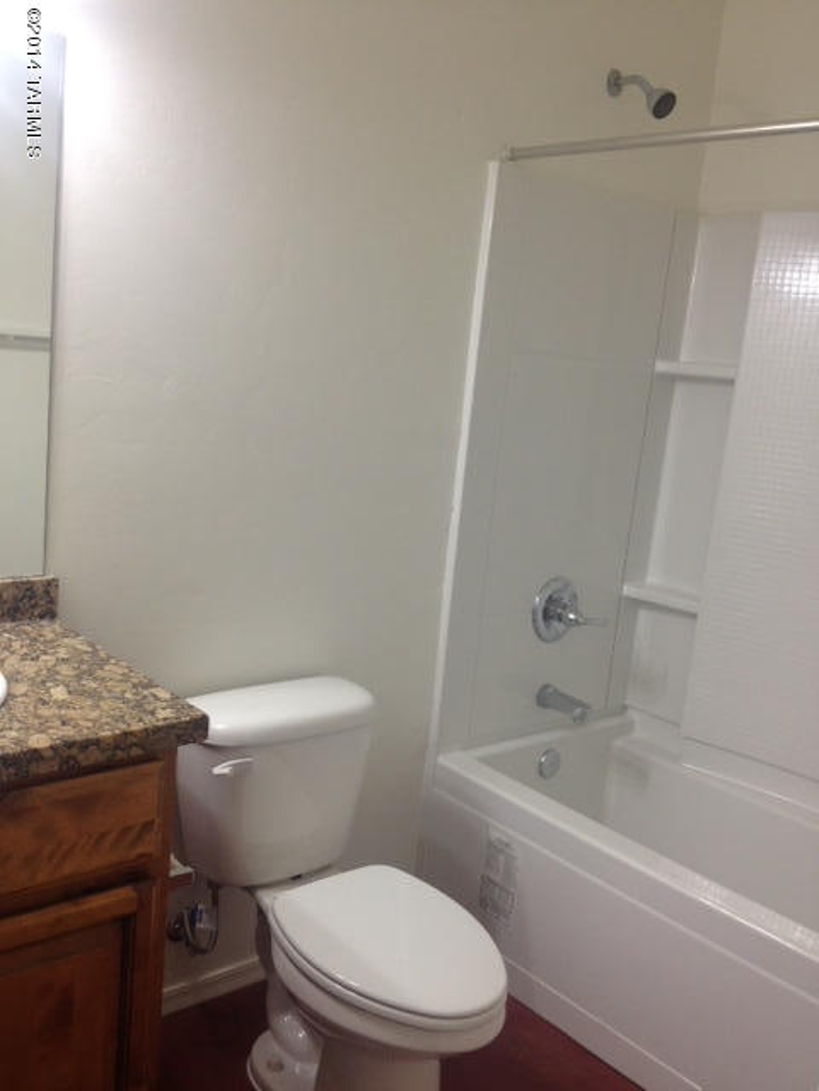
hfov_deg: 40.7
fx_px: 1104
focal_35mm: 35
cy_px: 546
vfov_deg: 52.6
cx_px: 410
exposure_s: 1/30
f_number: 2.4
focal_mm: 4.28
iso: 64
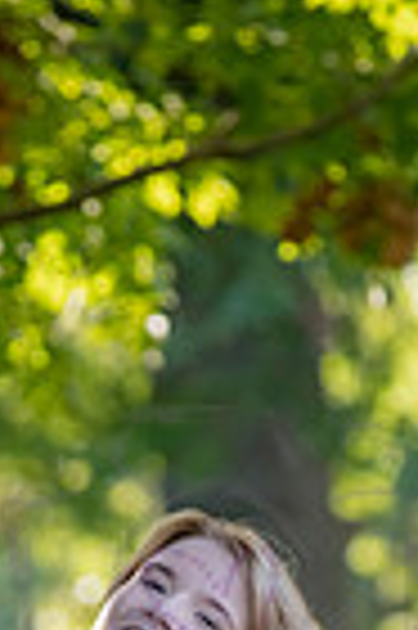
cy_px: 1004
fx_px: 9550
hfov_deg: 2.5
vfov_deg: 3.8
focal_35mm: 547
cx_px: 229
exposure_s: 1/400
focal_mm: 170
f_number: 5.6
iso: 800
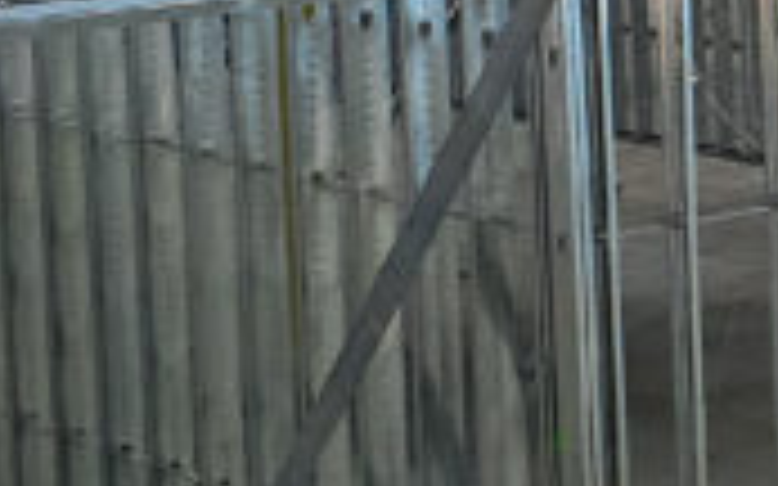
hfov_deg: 10.2
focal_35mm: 165
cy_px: -243
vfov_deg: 7.8
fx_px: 3497
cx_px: 2154
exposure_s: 1/60
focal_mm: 10.26
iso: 800
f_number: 3.5
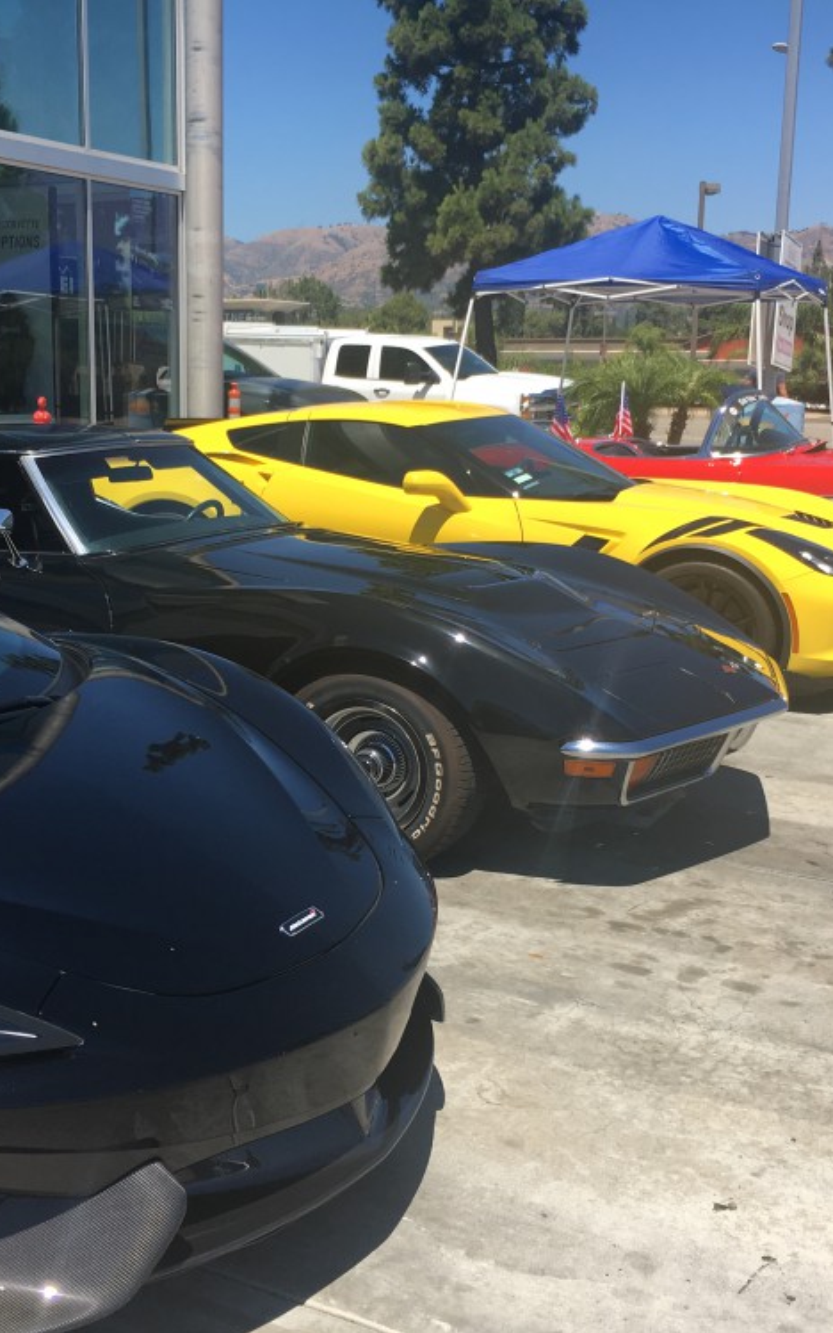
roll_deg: +0.4
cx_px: 329
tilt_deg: -9.2
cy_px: 682
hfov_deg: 30.4
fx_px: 1526
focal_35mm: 42
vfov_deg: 47.2
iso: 25
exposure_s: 1/1350
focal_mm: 4.15
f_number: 2.2
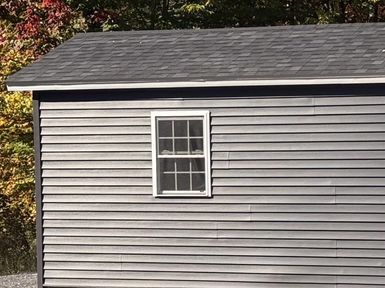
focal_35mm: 137
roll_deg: +0.4
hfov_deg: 14.2
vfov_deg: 10.8
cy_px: 202
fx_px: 1524
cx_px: 396
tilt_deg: -2.1
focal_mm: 6.76
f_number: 1.78
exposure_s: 1/3226
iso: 64
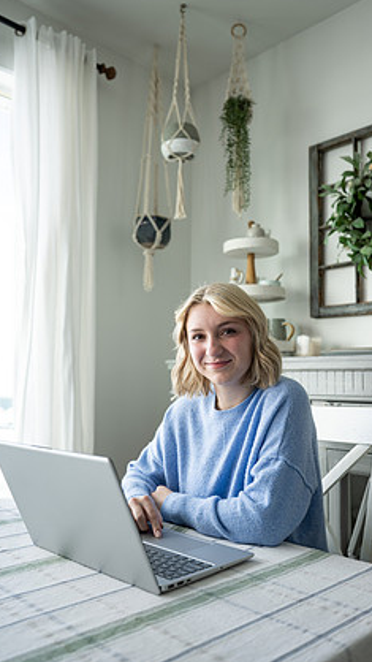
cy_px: 333
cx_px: 188
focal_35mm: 31
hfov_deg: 37.8
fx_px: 544
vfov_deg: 62.6
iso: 125
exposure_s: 1/320
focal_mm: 27.5
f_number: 2.8
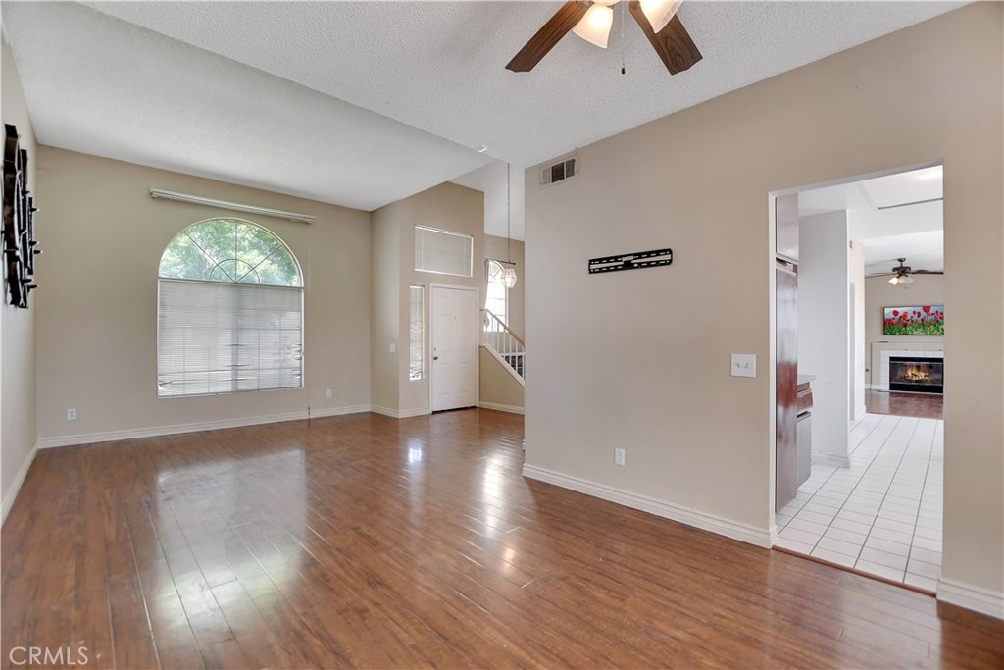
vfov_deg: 77.3
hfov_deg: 100.4
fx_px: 418
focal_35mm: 15
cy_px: 335
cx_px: 502
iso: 800
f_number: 5
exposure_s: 1/100
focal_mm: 10
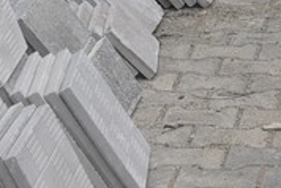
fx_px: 1476
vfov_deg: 6.9
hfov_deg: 10.2
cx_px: 532
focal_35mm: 189
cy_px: -269
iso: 100
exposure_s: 1/160
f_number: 6.3
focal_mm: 24
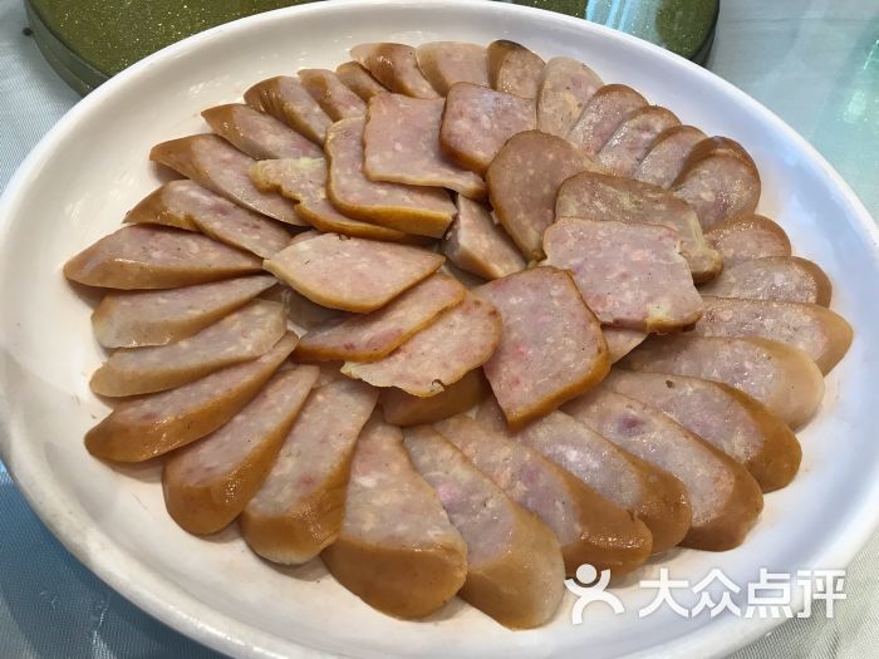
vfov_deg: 49.7
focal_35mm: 28
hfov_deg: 63.4
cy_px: 330
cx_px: 440
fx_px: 711
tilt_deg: -51.1
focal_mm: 3.99
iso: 40
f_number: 1.8
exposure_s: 1/33
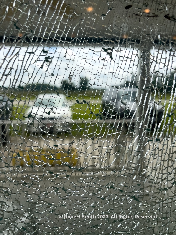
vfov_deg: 67.3
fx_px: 176
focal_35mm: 26
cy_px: 118
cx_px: 88
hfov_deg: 53.1
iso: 50
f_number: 1.5
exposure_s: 1/4600
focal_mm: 5.7
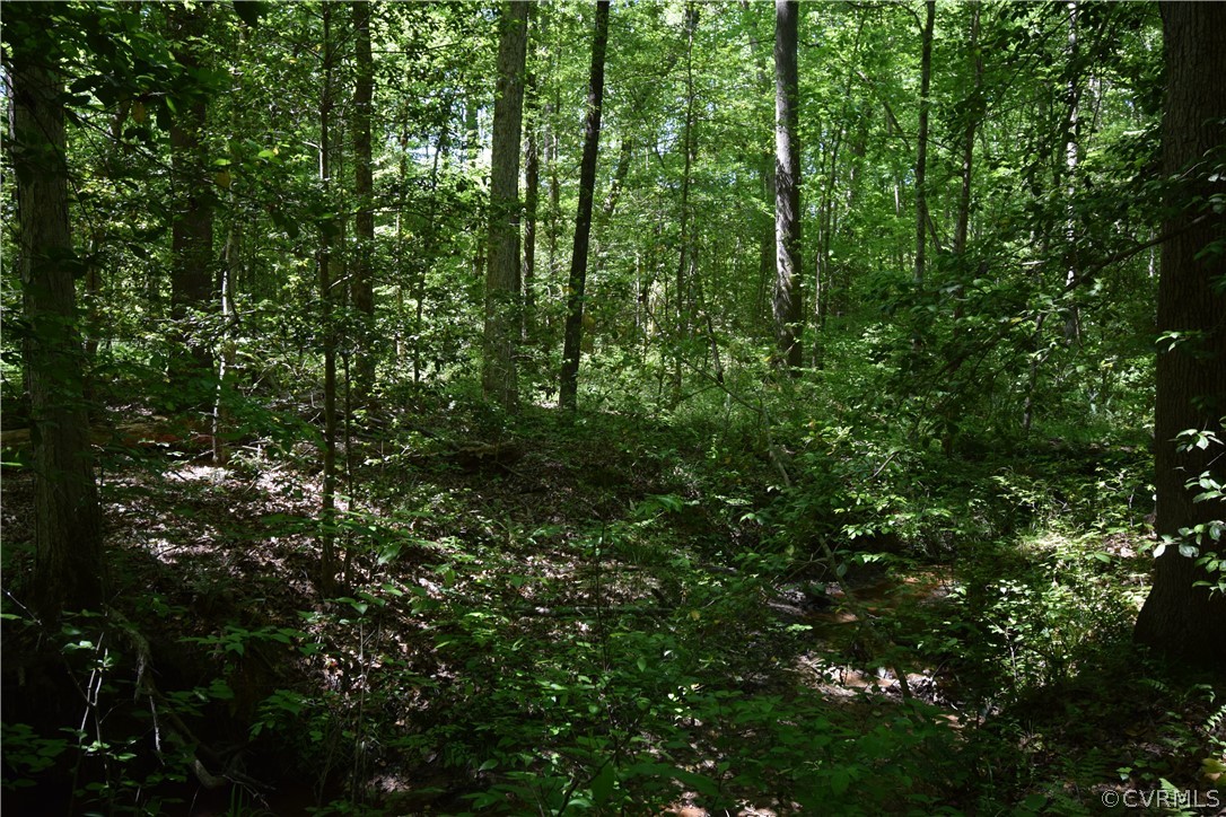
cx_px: 613
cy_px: 408
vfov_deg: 47.9
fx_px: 919
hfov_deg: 67.4
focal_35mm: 27
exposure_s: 1/100
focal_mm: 18
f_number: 5.6
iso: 400
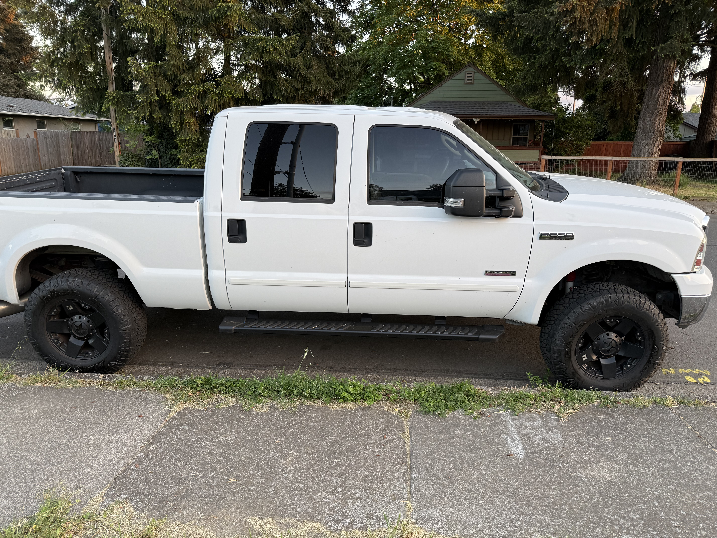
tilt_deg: -13.9
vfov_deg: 56.8
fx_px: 497
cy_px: 269
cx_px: 358
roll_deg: -0.2
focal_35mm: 24
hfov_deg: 71.6
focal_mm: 6.76
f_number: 1.78
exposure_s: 1/121
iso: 80
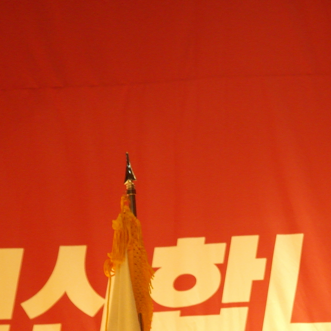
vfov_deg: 7.5
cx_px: 400
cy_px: 353
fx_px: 2499
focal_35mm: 231
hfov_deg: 7.5
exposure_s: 1/80
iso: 1600
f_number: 5.6
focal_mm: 55
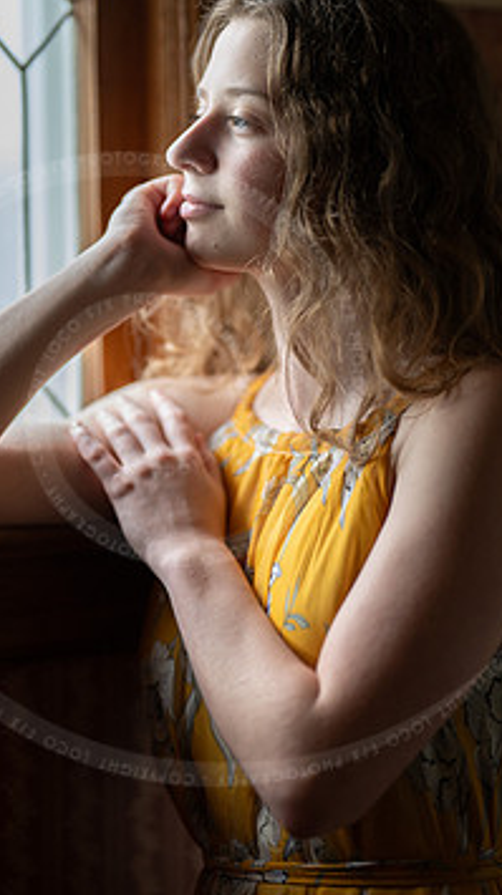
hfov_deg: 10.7
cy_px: 459
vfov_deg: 19.0
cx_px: 189
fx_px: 2681
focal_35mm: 113
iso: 320
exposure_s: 1/400
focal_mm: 85
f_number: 1.2
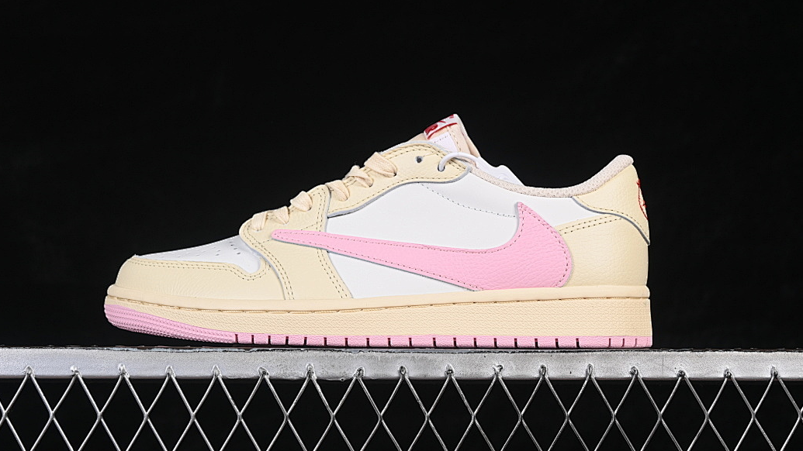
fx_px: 1746
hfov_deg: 25.9
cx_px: 386
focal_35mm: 82
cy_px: 176
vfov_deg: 14.7
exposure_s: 1/80
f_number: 8
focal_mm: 50
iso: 160
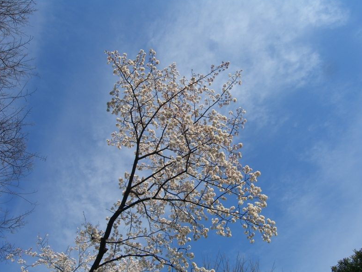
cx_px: 181
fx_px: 408
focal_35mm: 39
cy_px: 137
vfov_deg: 36.8
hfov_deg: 47.8
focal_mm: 7.9
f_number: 8
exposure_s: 1/200
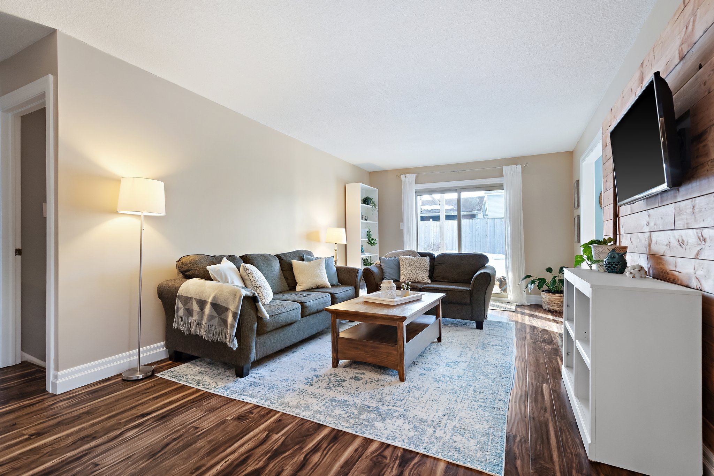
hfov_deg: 96.7
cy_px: 238
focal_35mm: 16
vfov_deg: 73.7
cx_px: 357
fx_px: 317
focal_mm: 16
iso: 1600
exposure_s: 1/6
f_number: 8
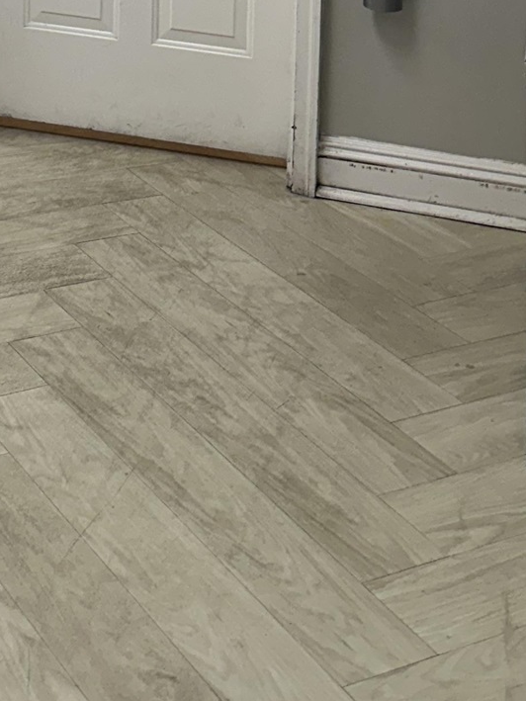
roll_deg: -3.3
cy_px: -405
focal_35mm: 78
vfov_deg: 20.6
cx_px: -135
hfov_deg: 17.8
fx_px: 1580
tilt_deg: -1.2
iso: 100
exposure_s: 1/120
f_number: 1.78
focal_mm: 6.86
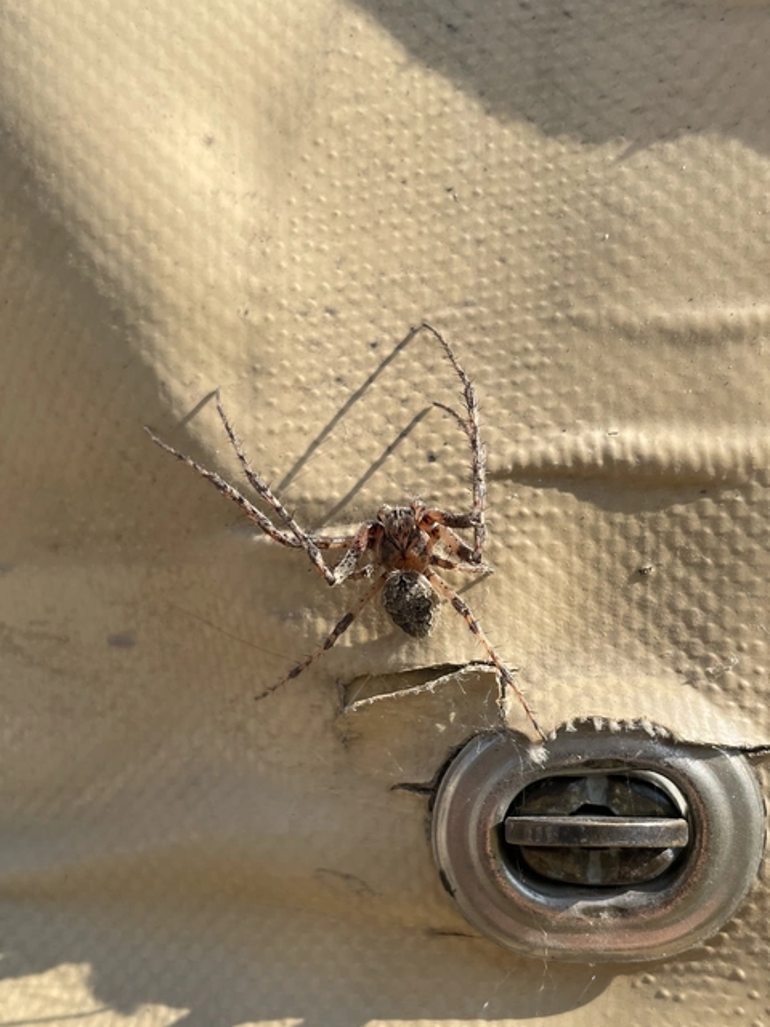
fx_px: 771
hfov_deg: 53.1
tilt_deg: +3.1
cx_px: 385
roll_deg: +2.9
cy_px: 514
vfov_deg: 67.3
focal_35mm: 26
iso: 32
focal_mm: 4.2
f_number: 1.6
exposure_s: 1/2304
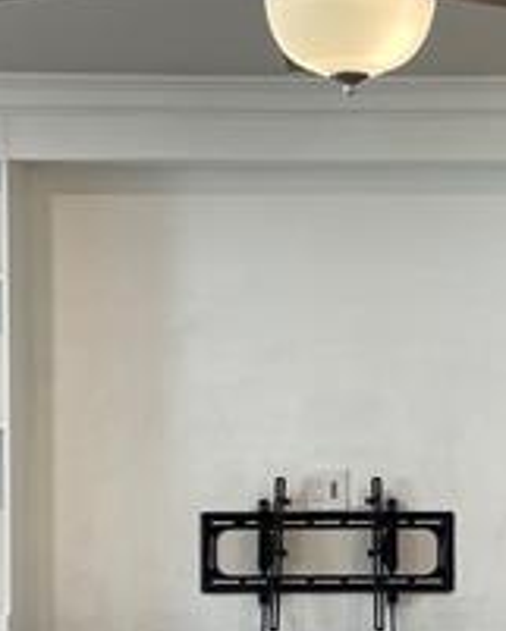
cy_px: 490
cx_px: 339
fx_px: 1814
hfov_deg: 15.8
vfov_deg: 19.6
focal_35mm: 97
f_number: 1.6
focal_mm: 5.1
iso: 125
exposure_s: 1/120
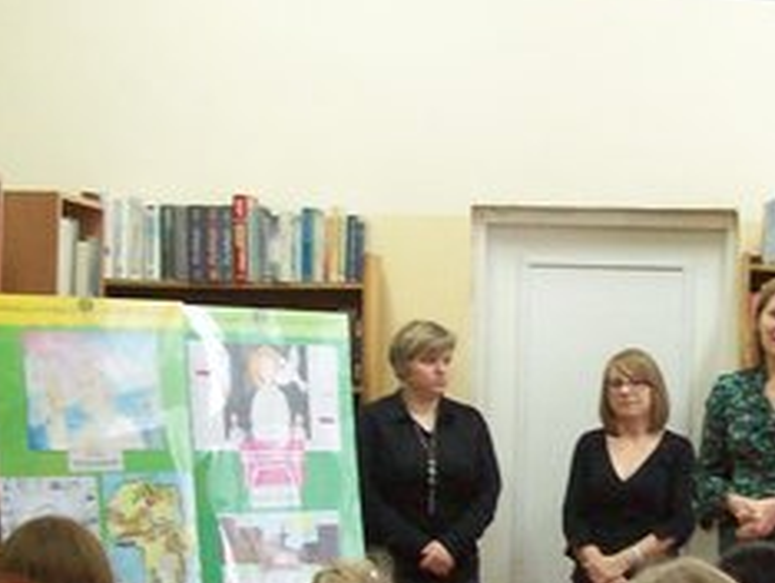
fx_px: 2241
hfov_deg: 19.6
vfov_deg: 14.8
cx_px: 487
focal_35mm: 100
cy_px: 411
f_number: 2.7
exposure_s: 1/22.6
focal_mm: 6
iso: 200
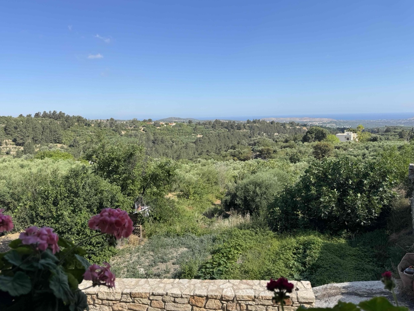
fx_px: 299
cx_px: 199
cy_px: 155
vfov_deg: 54.9
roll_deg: +1.5
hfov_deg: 69.4
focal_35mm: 25
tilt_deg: -8.7
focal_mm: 6.76
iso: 80
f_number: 1.78
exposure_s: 1/3802
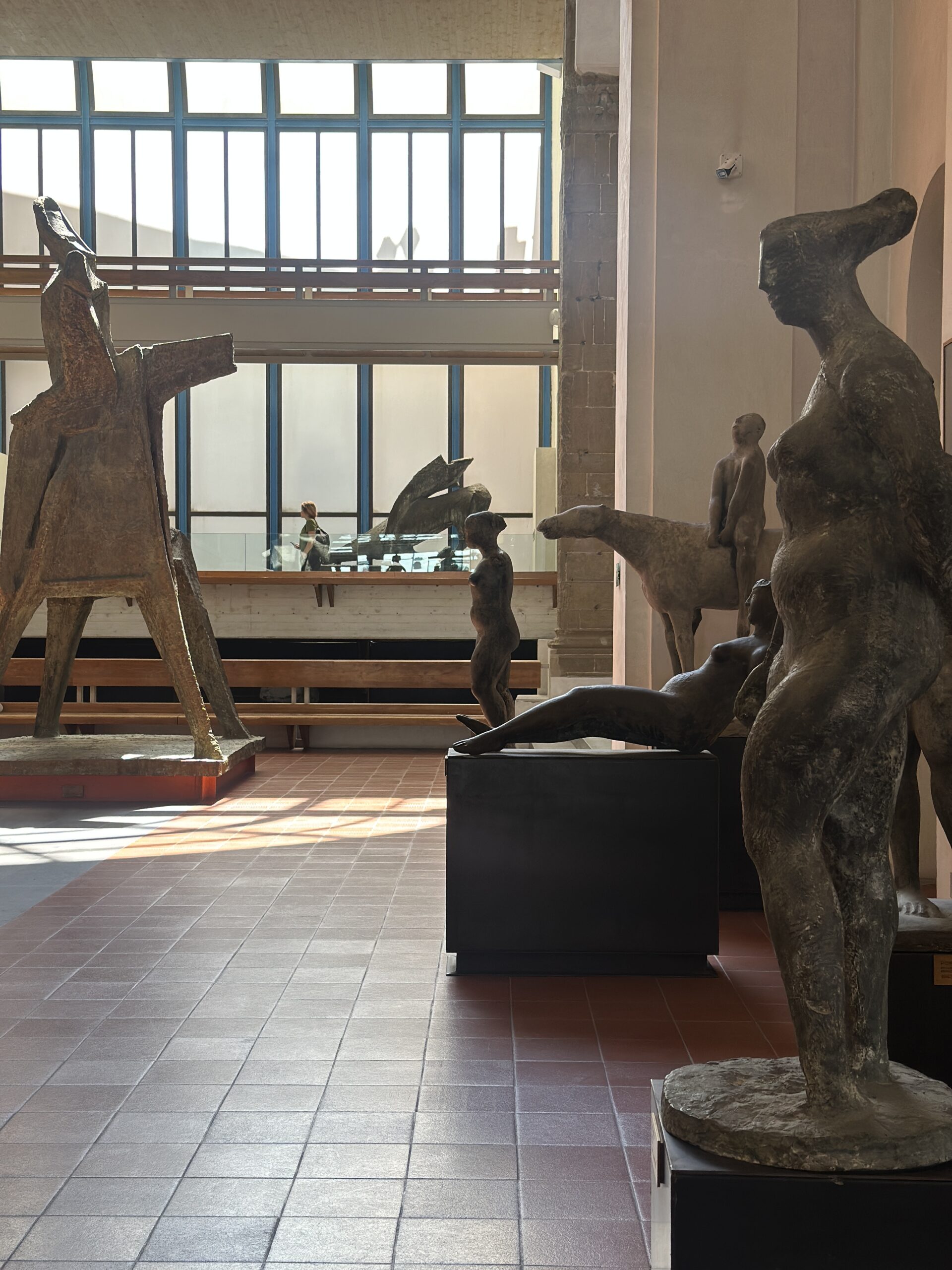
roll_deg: -0.6
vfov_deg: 39.7
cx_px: 476
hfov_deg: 30.3
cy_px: 635
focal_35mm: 48
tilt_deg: +0.0
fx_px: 1760
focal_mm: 6.86
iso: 64
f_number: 1.78
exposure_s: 1/177
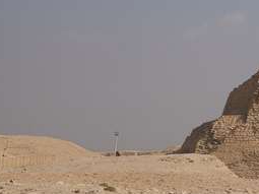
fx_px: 1022
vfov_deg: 10.8
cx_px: 345
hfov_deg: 13.8
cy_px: 75
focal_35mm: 137
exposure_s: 1/800
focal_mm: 31.5
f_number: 8
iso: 125
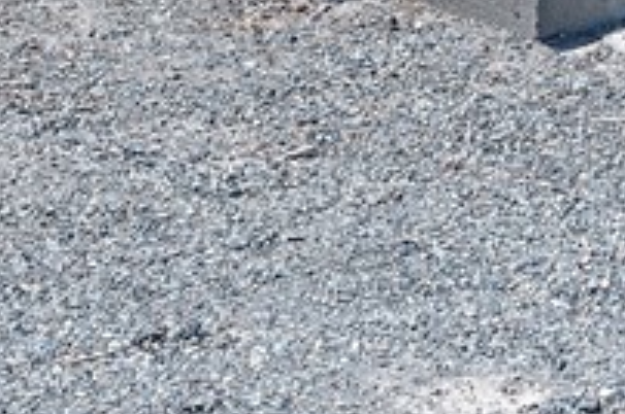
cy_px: -420
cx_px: 732
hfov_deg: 14.3
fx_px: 2427
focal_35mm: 140
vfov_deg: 9.2
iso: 200
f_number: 10
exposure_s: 1/250
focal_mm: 26
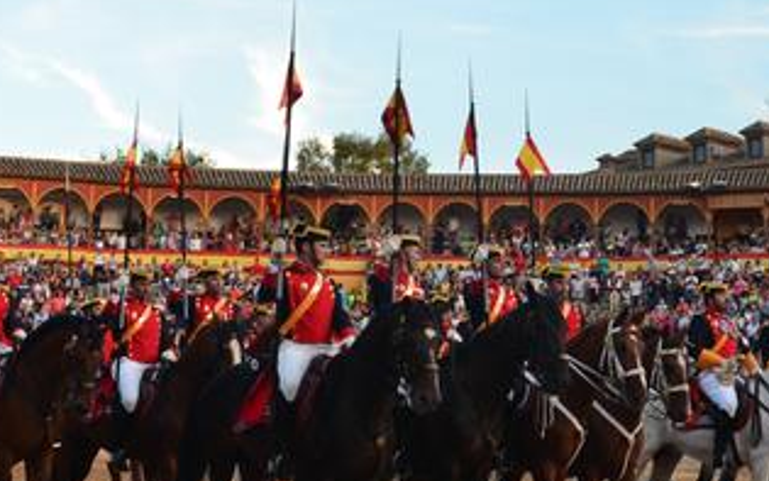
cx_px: 491
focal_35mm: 81
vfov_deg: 16.0
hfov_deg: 25.3
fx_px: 1704
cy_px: 149
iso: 250
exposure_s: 1/30
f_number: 7.1
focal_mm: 21
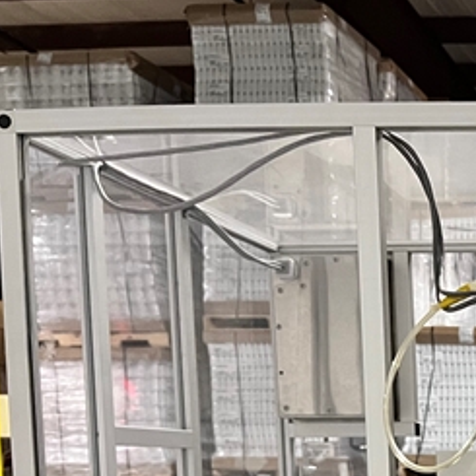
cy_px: 571
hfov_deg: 19.6
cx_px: 742
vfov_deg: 21.4
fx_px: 1167
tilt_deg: -6.5
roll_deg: +0.6
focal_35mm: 75
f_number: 1.6
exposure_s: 1/60
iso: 320
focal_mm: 5.1
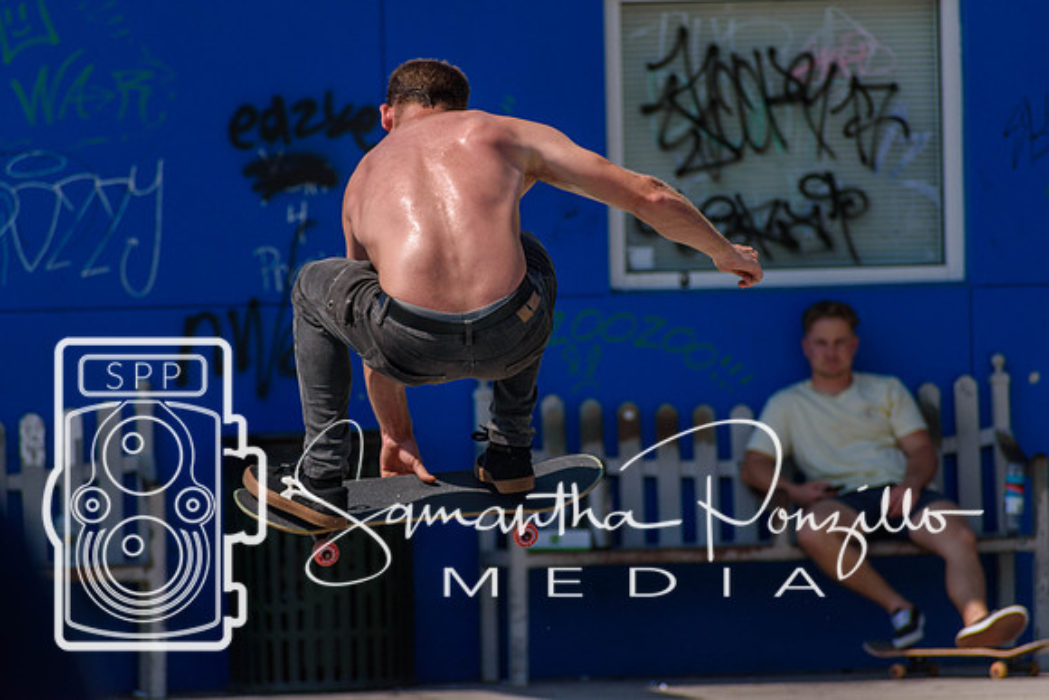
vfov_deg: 3.1
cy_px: 350
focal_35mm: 450
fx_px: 13115
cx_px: 524
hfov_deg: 4.6
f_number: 6.3
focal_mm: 300
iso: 320
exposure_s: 1/2000
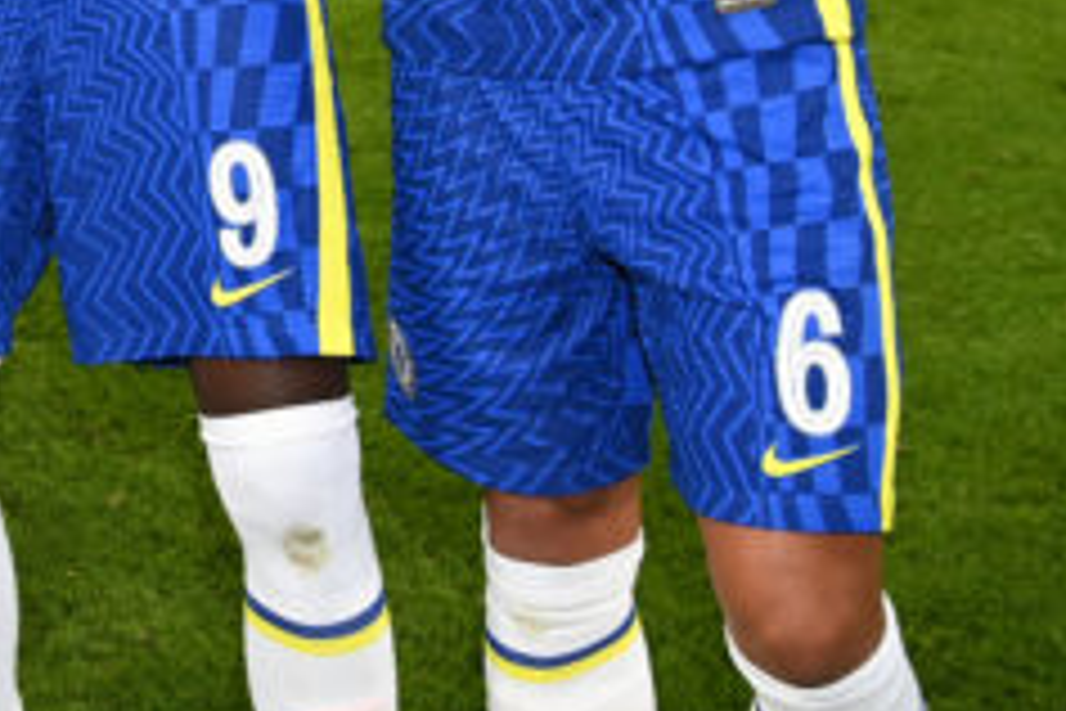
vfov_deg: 13.5
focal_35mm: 95
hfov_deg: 19.3
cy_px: -374
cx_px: -441
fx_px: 2813
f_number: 8
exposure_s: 1/250
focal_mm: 30
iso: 800
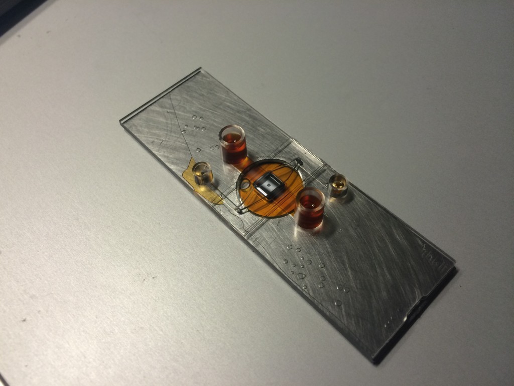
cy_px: 193
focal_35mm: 29
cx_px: 257
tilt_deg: -58.3
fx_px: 431
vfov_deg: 48.2
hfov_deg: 61.7
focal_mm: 4.15
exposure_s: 1/33
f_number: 2.2
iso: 40
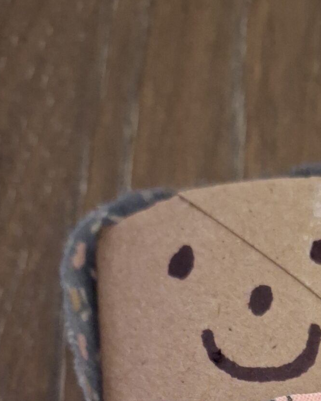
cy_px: 545
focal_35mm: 75
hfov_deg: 19.9
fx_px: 891
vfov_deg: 22.3
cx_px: 305
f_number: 1.8
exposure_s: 1/20
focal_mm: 4.69
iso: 1250
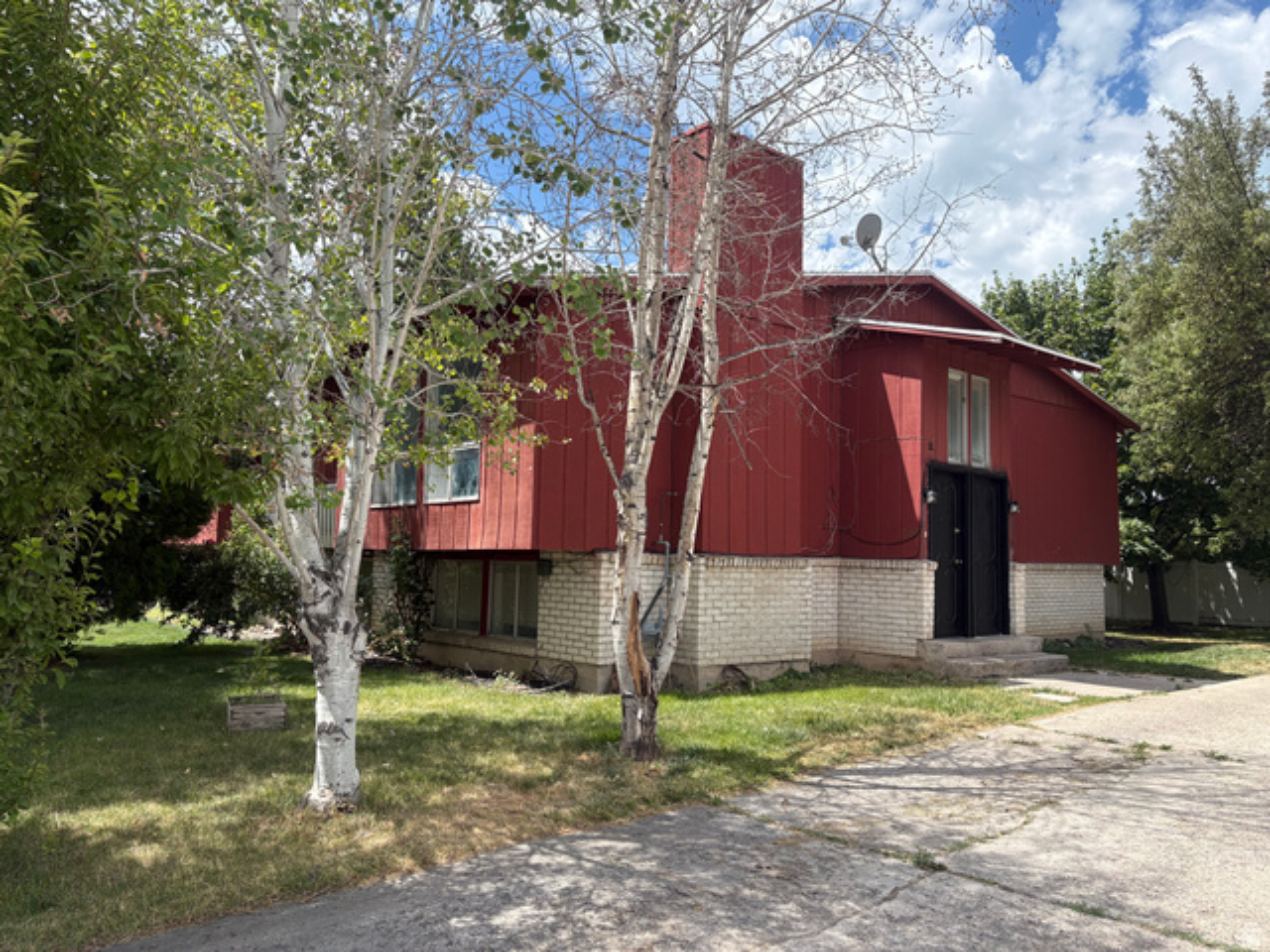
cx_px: 635
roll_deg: -0.7
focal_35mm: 26
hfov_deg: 67.3
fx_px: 954
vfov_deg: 53.1
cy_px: 476
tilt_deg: +5.0
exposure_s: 1/2865
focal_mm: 5.96
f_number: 1.6
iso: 64
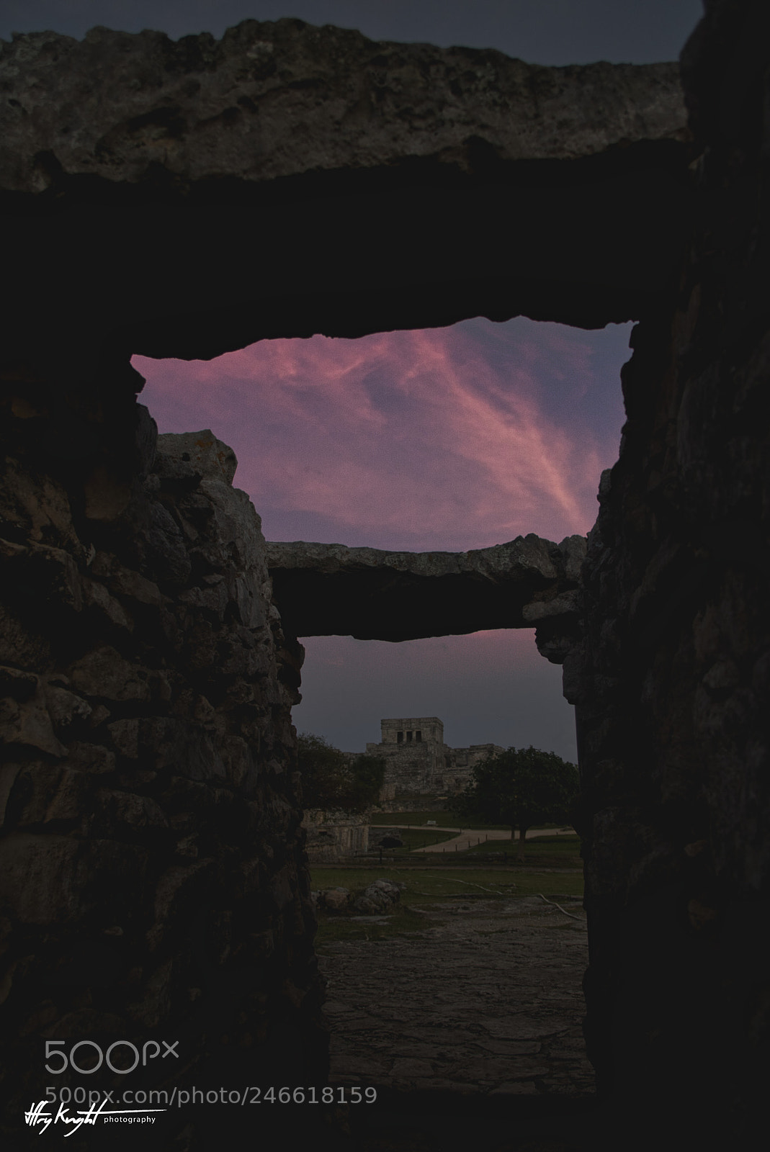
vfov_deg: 61.9
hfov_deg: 43.7
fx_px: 961
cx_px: 385
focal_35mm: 30
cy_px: 576
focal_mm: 20
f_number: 4
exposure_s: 1/13
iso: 100
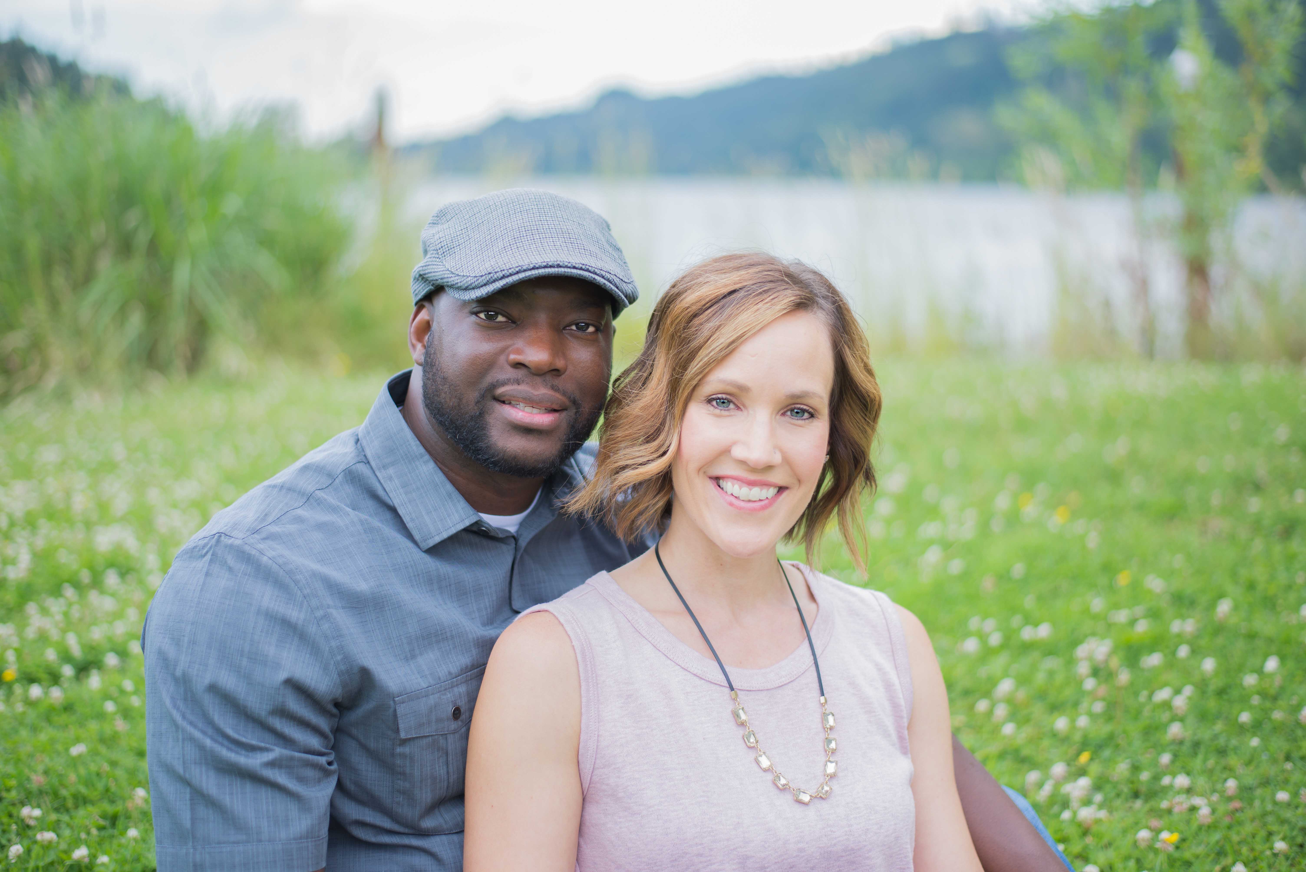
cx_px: 653
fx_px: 1814
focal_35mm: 50
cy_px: 436
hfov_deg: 39.6
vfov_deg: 27.0
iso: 160
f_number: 1.8
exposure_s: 1/400
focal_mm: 50
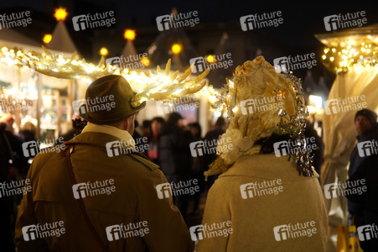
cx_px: 189
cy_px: 126
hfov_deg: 43.6
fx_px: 472
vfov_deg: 29.8
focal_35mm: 45
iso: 640
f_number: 1.4
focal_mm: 30
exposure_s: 1/50
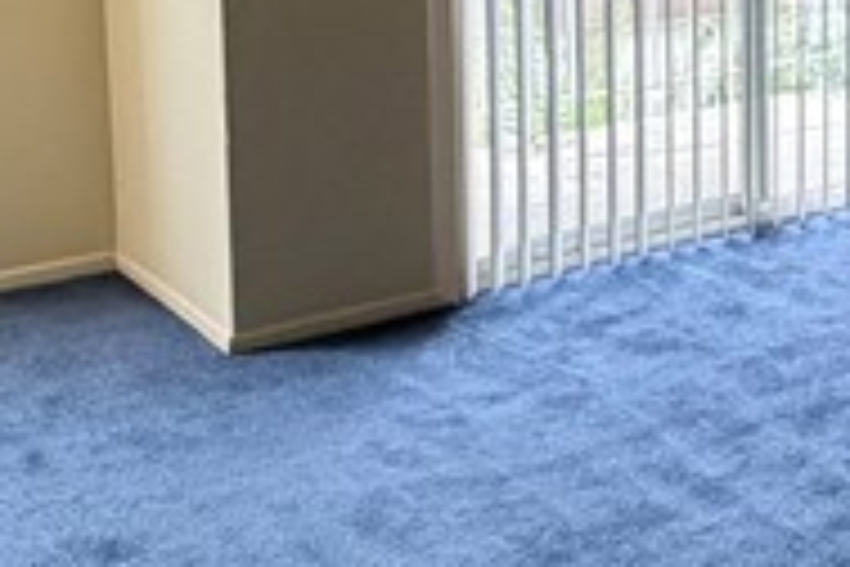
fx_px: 1865
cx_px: 1214
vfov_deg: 16.4
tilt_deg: -5.2
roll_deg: -0.2
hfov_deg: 22.0
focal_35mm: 79
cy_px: -144
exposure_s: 1/117
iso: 320
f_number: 2.2
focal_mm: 2.22
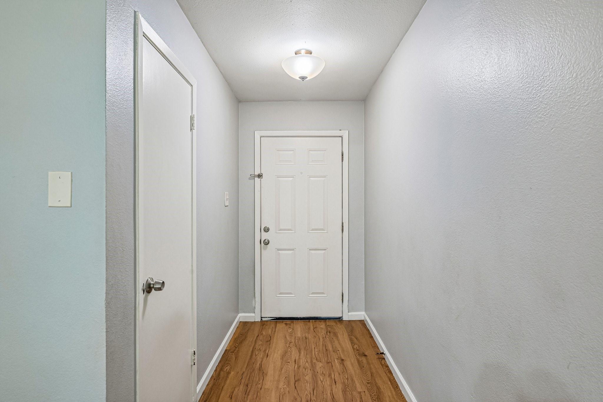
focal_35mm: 18
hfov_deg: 88.4
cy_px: 201
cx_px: 302
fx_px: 310
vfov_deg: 65.9
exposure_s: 1/15
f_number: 8
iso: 400
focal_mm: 18.5
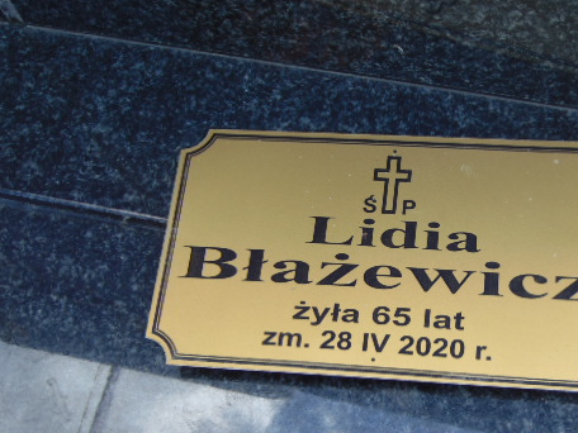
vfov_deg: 24.8
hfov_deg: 32.4
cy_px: 251
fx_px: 985
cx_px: 385
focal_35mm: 59
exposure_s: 1/160
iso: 80
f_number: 3.3
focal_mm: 7.6
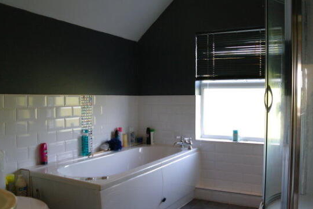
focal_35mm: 33
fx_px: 287
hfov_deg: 57.2
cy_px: 113
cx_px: 148
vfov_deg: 39.9
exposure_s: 1/40
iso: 320
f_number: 3.5
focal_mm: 18
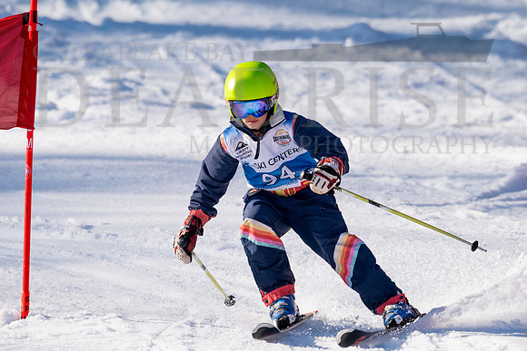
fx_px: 10087
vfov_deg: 2.0
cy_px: 164
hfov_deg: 3.0
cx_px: 257
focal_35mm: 689
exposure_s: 1/2000
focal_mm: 560
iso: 640
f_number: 8
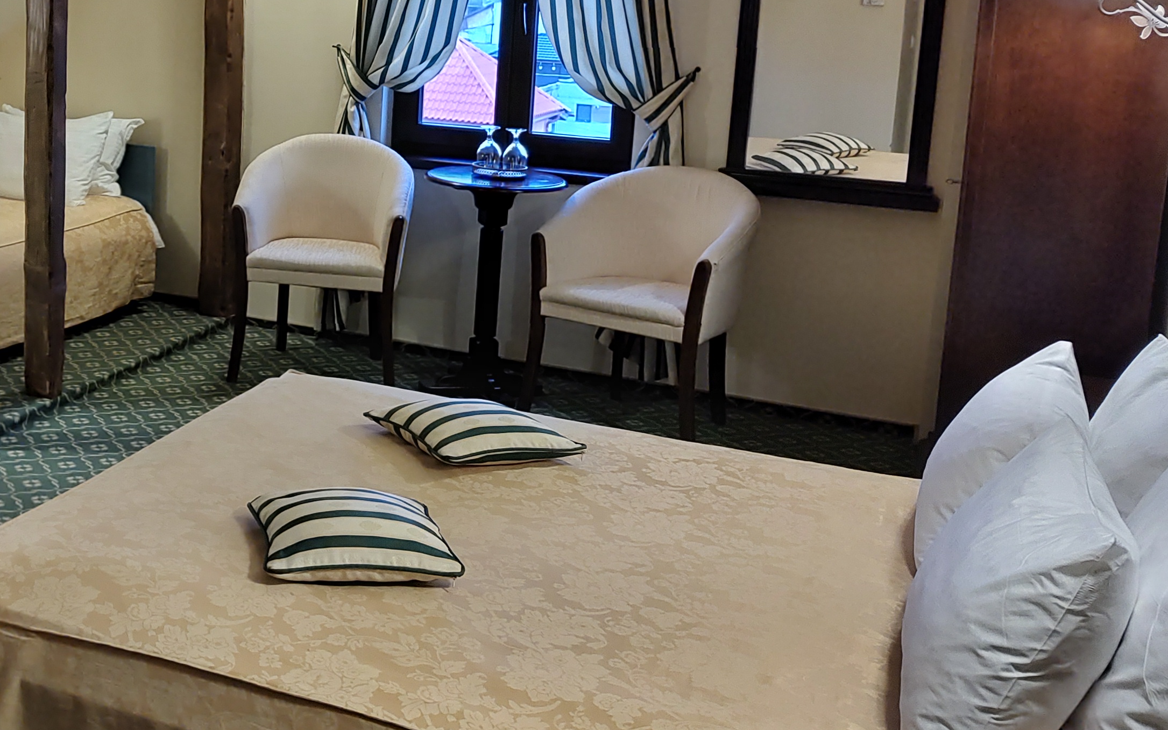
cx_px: 154
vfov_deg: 27.6
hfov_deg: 40.7
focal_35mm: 46
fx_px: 1464
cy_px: 184
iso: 1038
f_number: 1.8
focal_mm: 5.56
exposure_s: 1/25
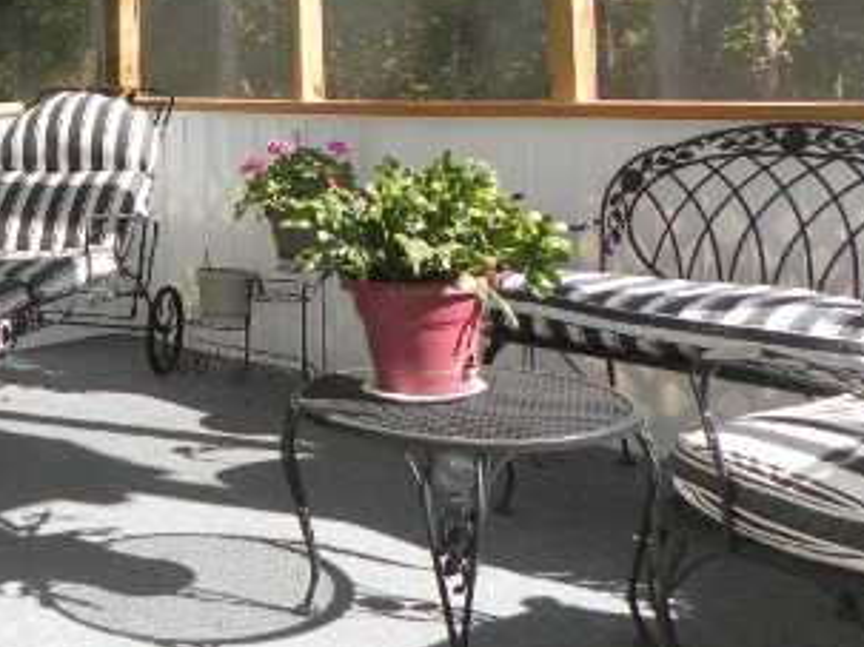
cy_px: 51
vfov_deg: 25.6
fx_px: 1372
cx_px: 40
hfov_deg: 32.7
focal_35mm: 55
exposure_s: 1/125
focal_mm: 4.6
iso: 80
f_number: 3.5
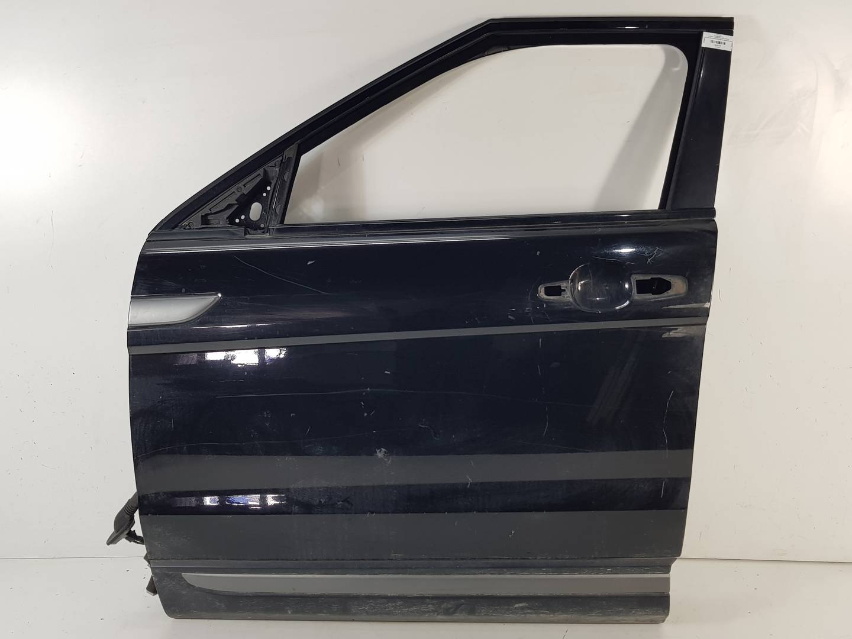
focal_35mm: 26
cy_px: 320
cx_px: 426
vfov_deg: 53.1
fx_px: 640
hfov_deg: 67.3
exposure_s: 1/100
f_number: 1.7
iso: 64
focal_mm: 4.2
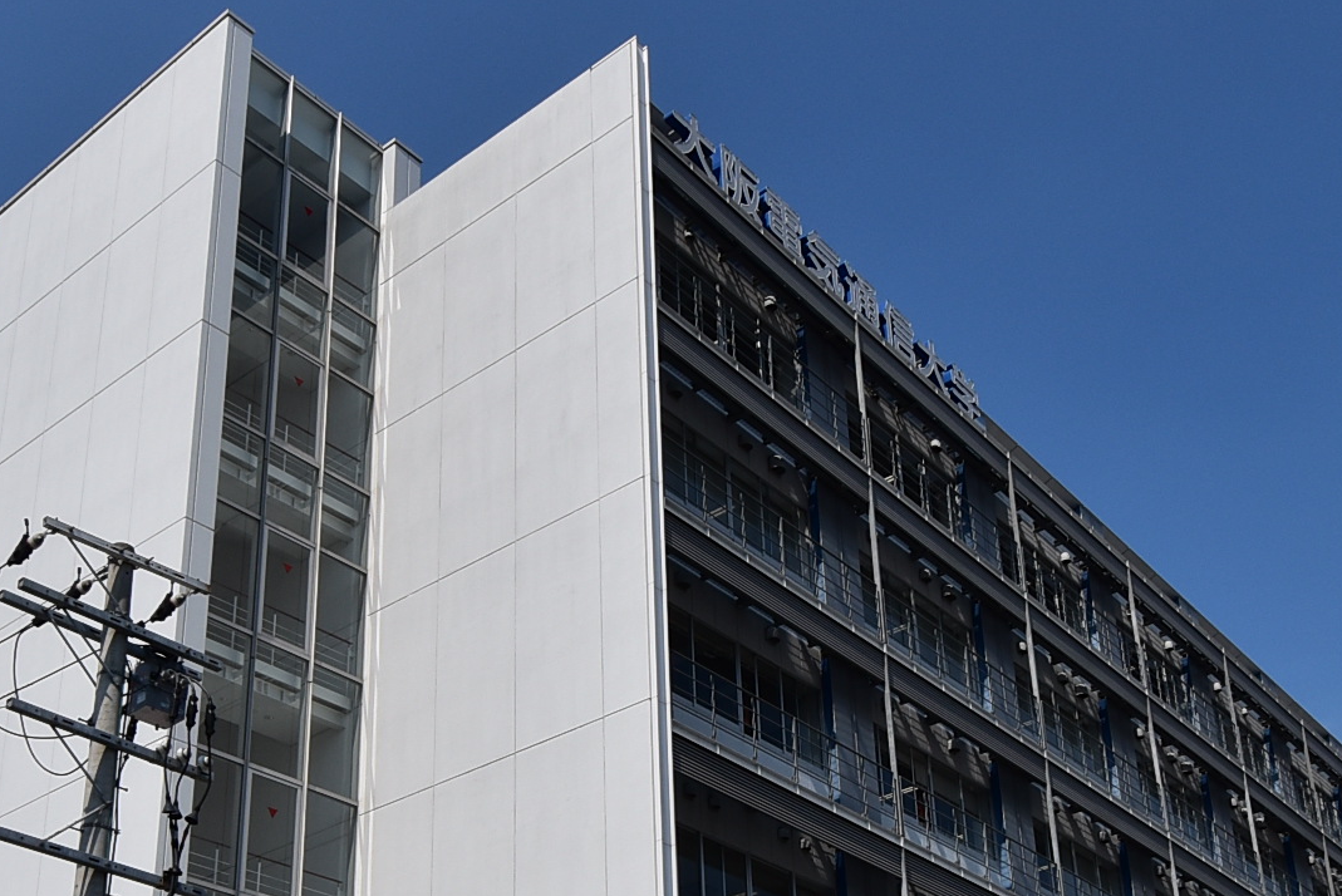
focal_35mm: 42
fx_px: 1566
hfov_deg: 46.4
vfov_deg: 30.1
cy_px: 860
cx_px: 698
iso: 200
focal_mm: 10
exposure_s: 1/500
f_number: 11
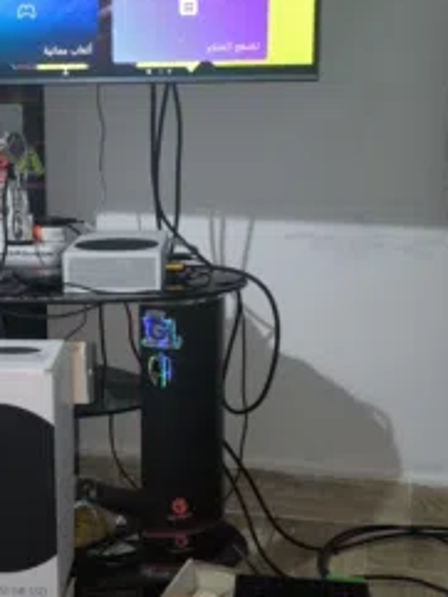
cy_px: 300
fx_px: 1000
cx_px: 82
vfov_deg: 33.2
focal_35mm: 58
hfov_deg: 24.8
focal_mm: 6.92
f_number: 1.9
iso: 640
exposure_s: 1/50
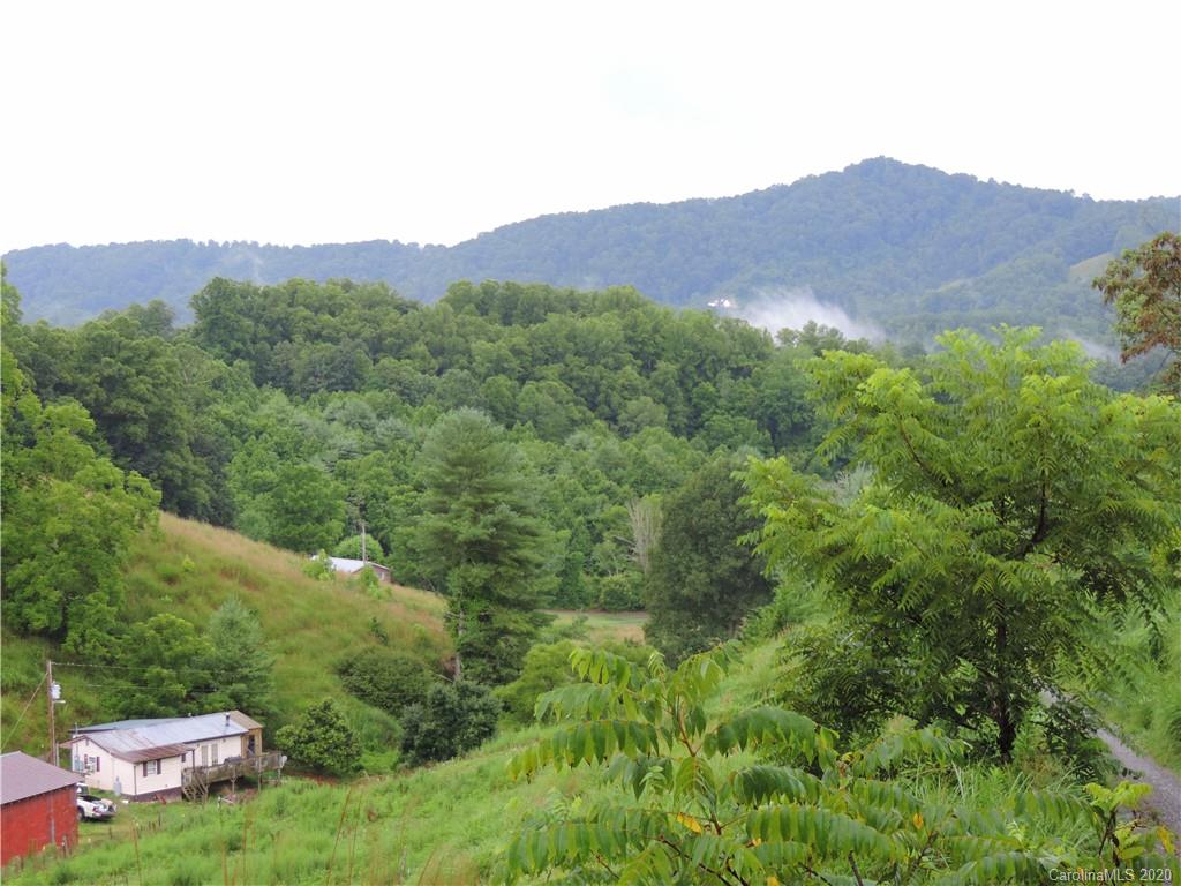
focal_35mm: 70
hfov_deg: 27.8
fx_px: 2388
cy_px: 443
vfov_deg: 21.0
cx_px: 590
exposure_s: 1/60
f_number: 3.9
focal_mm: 12.4
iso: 80
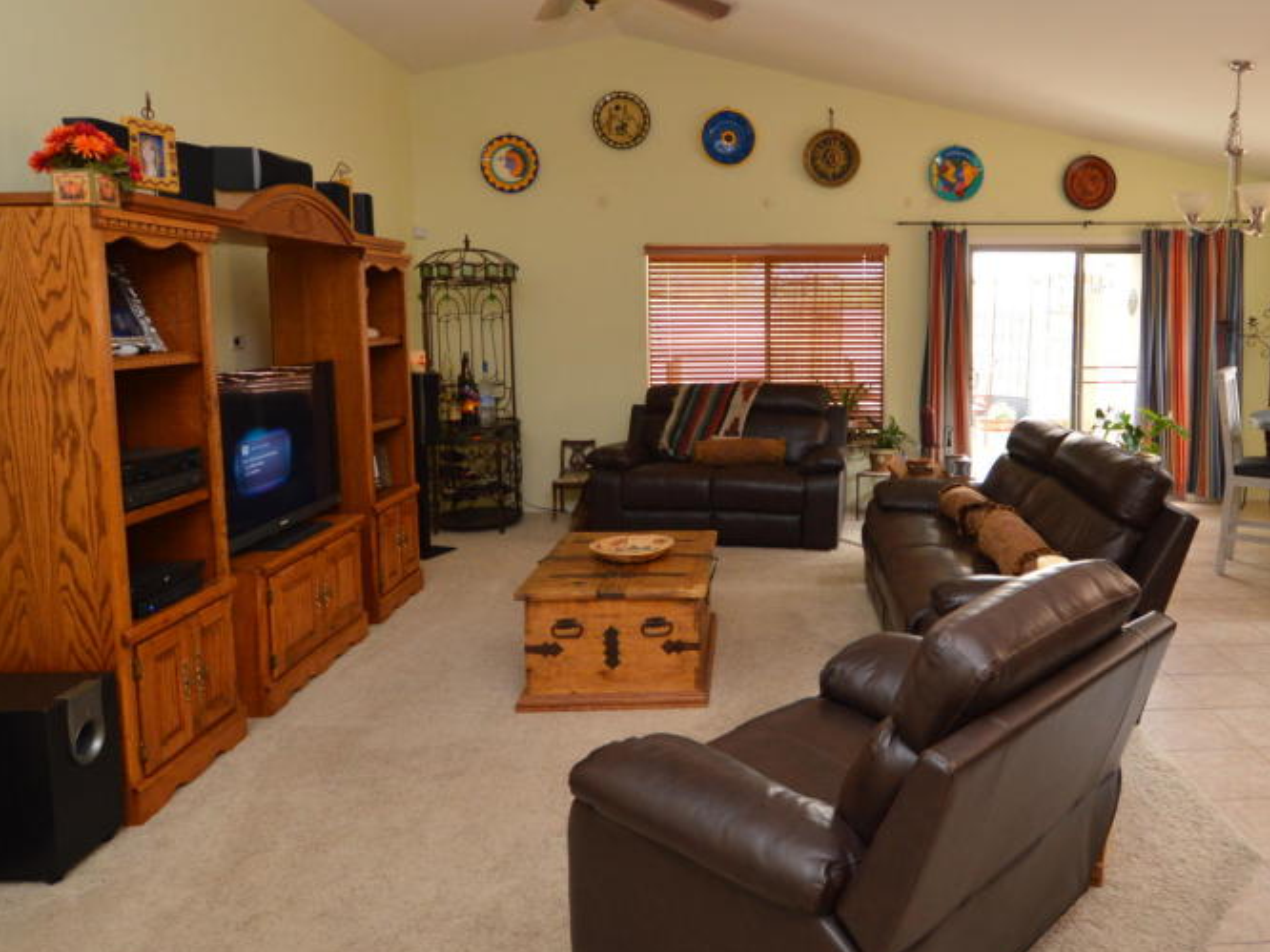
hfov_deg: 68.0
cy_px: 395
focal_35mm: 25
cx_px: 819
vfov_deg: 54.6
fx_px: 917
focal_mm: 10
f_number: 3.5
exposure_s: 1/60
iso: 500
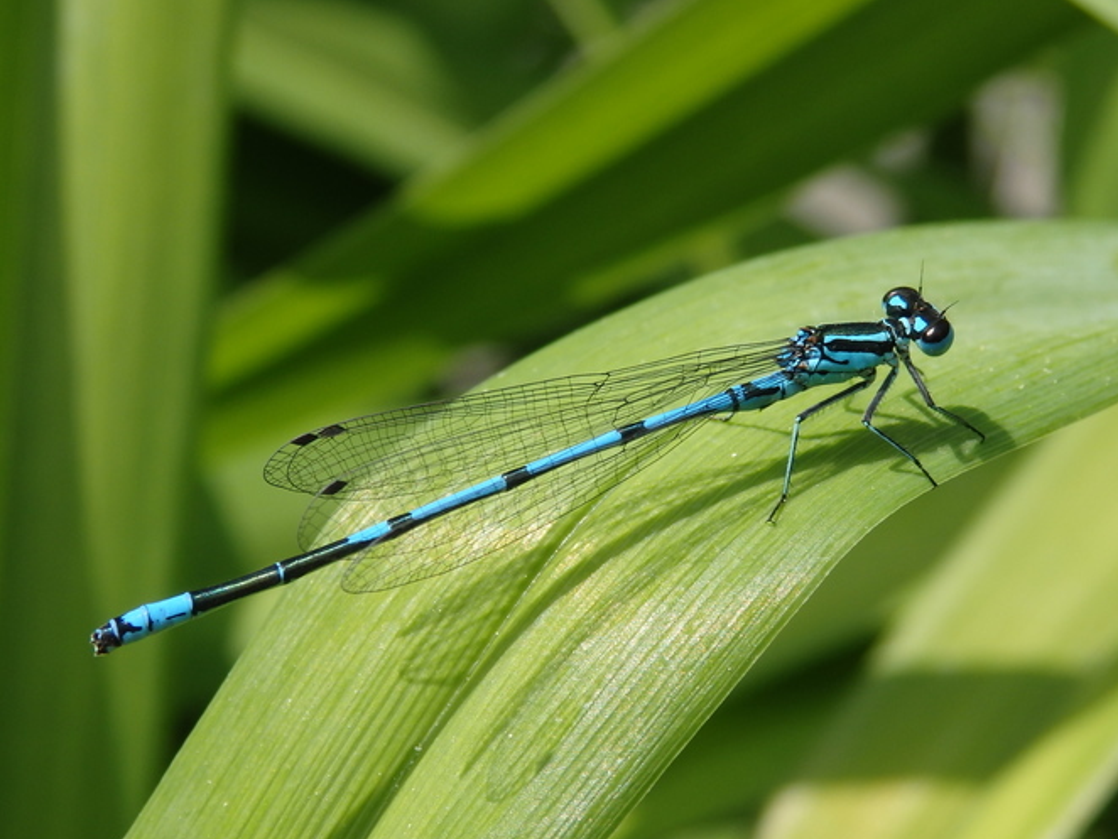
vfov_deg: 17.4
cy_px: 456
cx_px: 585
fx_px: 2746
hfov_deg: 23.0
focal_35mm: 85
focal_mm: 11.9
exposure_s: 1/500
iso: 100
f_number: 4.4
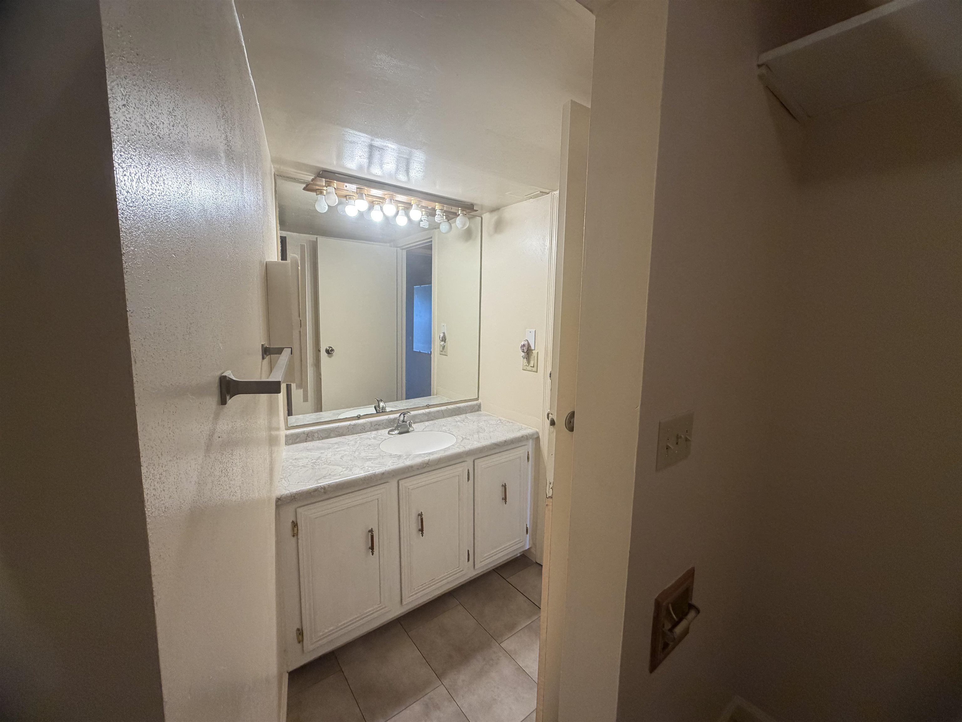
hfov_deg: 102.1
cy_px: 361
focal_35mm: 14
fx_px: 389
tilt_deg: -7.6
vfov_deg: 85.7
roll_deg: -0.5
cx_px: 481
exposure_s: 1/120
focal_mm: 2.22
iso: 250
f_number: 2.2
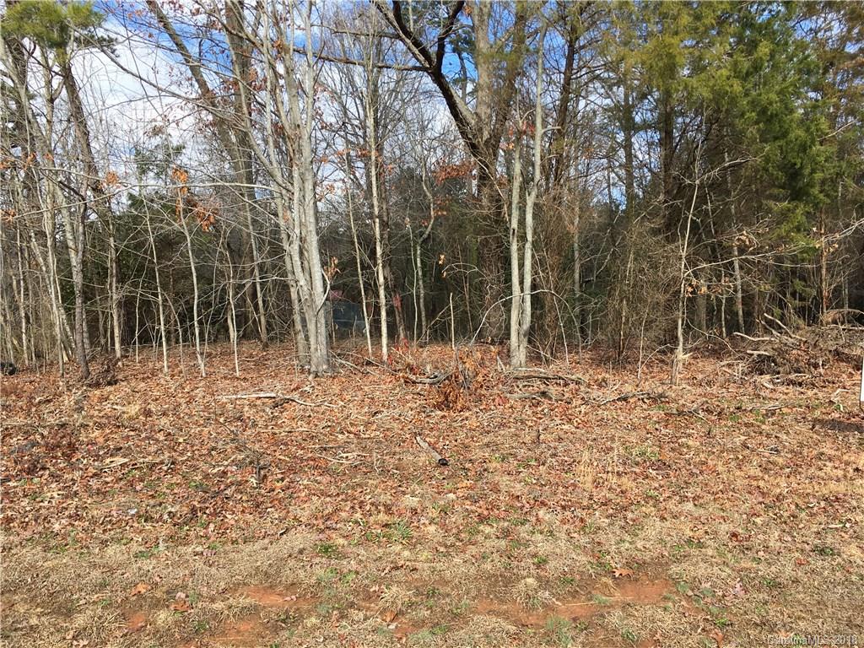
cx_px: 432
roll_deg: +1.6
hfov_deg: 61.7
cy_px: 324
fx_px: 724
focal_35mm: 29
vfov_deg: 48.2
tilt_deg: -1.9
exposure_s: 1/601
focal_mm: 4.15
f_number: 2.2
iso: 25
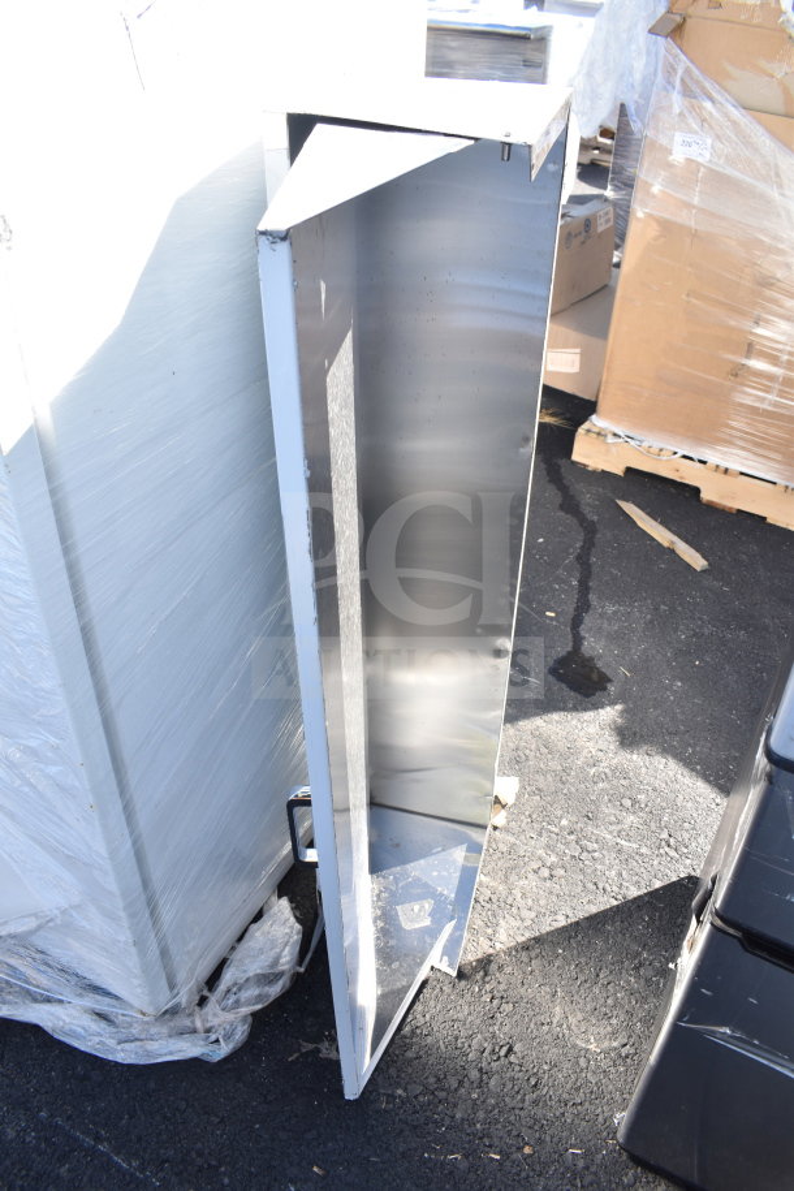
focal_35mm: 27
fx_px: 893
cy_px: 596
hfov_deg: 47.9
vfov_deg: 67.4
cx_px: 397
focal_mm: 18
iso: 200
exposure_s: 1/160
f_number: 6.3
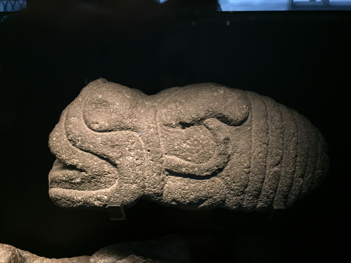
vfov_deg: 48.2
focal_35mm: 29
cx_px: 176
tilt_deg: -12.7
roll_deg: -1.5
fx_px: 294
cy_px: 132
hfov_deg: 61.7
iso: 500
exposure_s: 1/15
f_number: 2.2
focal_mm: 4.15
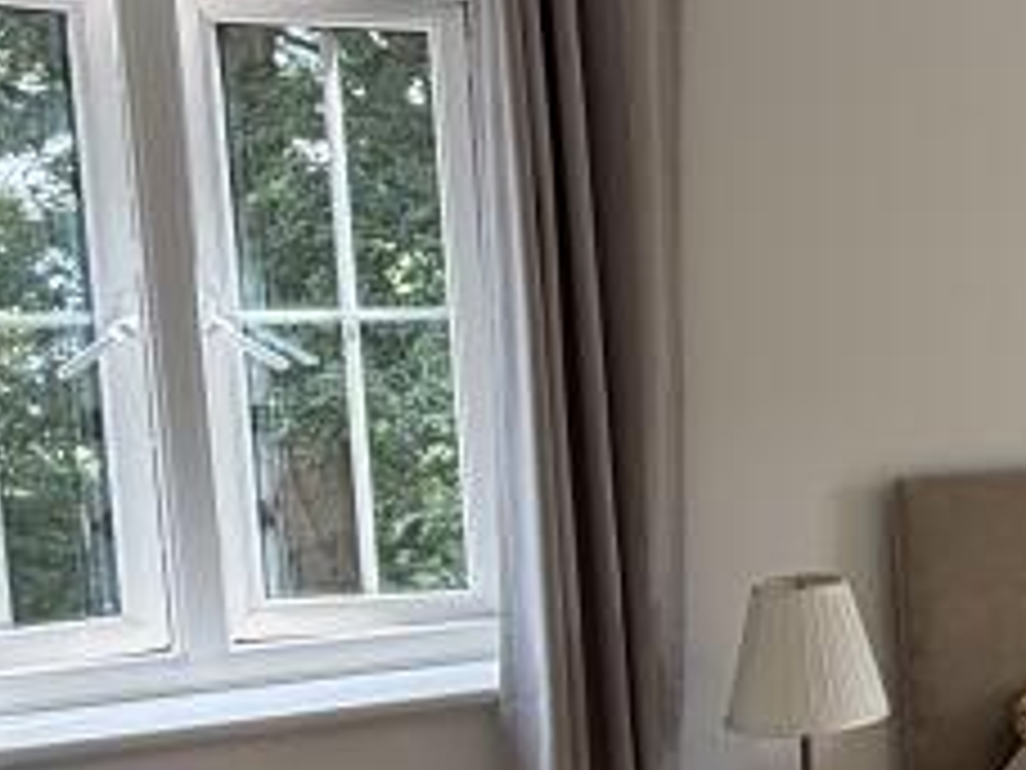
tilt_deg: -6.0
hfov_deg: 23.9
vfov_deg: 23.2
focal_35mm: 63
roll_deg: +0.2
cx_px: 1562
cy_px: 500
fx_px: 1867
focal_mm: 2.22
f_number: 2.2
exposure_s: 1/99
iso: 64
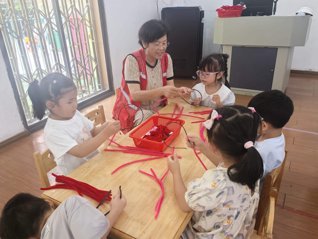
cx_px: 159
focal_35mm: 27
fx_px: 248
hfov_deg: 65.3
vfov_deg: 51.4
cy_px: 120
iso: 200
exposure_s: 1/100
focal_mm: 5.75
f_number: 4
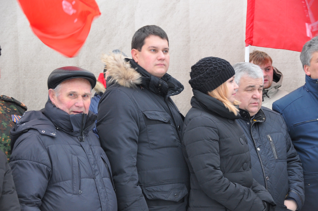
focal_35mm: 93
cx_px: 159
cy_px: 106
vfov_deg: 14.7
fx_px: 821
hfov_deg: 21.9
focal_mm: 62
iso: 800
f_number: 4.8
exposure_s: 1/30
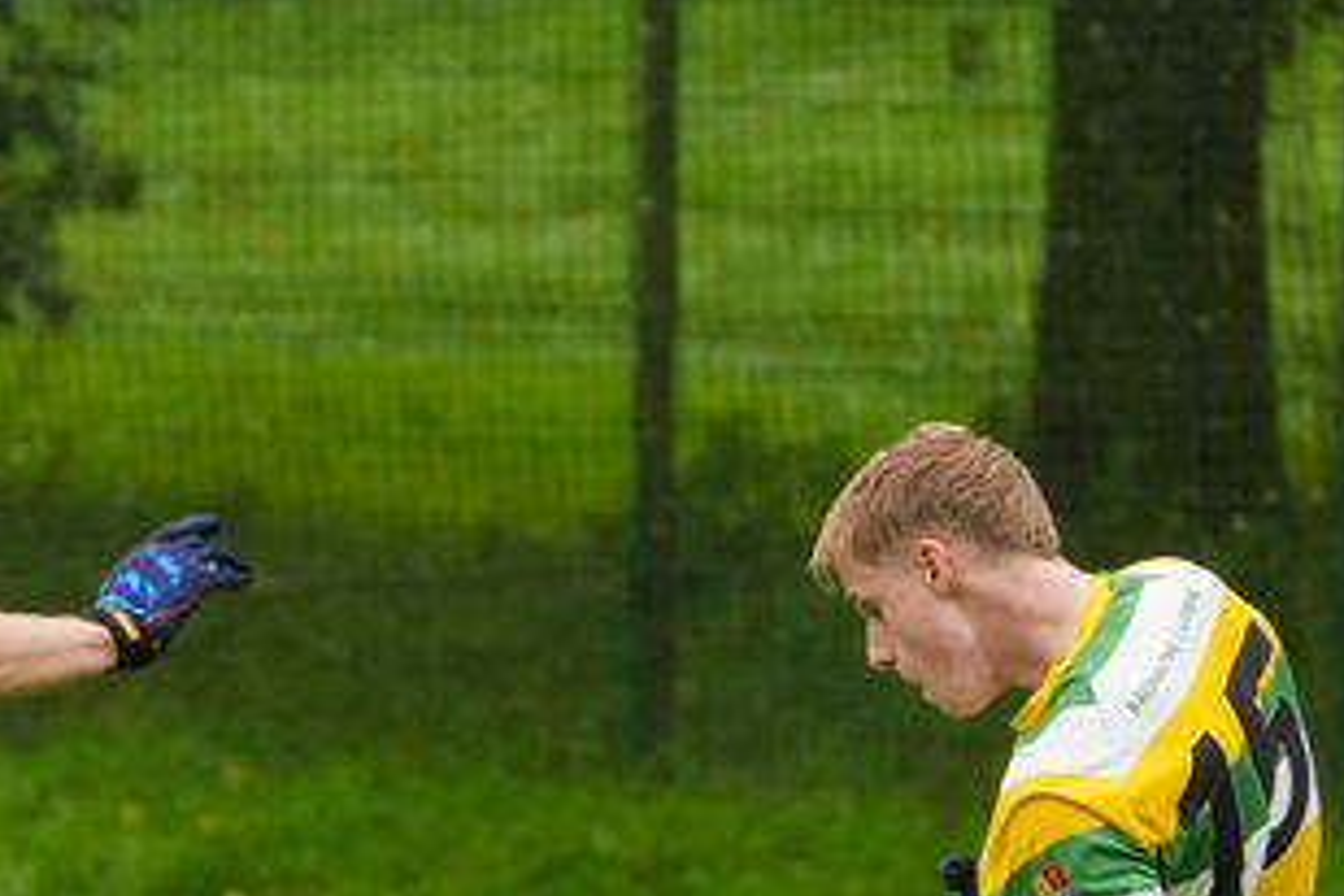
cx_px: 309
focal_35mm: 643
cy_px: 876
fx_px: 24003
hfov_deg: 3.2
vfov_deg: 2.1
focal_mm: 248
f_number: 5.6
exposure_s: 1/640
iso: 1250
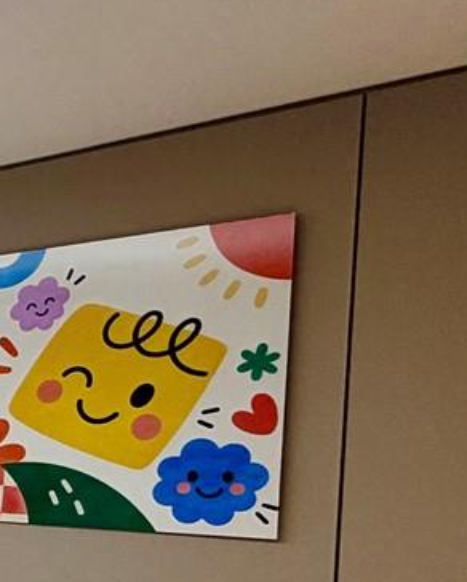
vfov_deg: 30.4
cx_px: -691
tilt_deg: -2.1
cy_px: 489
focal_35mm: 60
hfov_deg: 14.5
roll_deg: -0.9
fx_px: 1035
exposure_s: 1/120
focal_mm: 2.22
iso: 80
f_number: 2.2
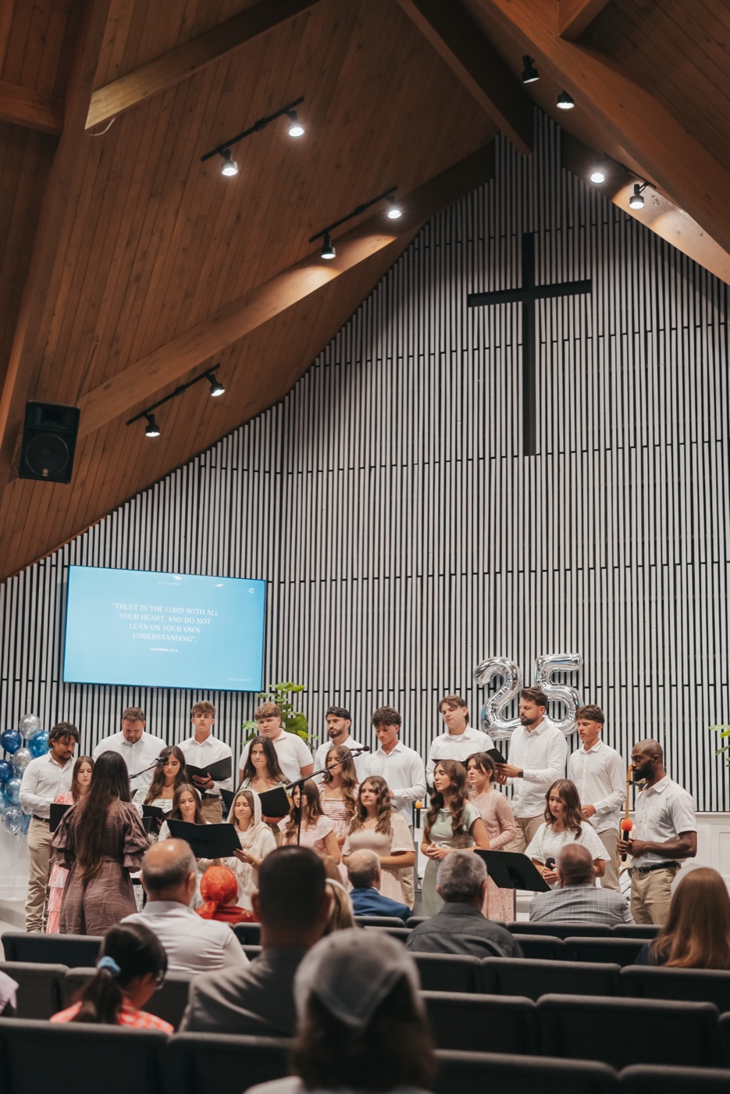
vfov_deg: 39.6
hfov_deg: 27.0
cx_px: 365
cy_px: 547
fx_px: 1519
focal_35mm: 50
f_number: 2.8
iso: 800
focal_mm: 50
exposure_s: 1/80
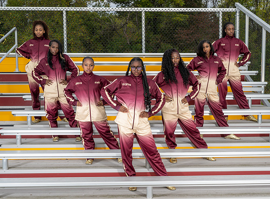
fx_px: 386
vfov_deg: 28.9
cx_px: 157
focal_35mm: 50
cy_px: 105
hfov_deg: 38.4
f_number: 10
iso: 80
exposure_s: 1/100
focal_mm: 39
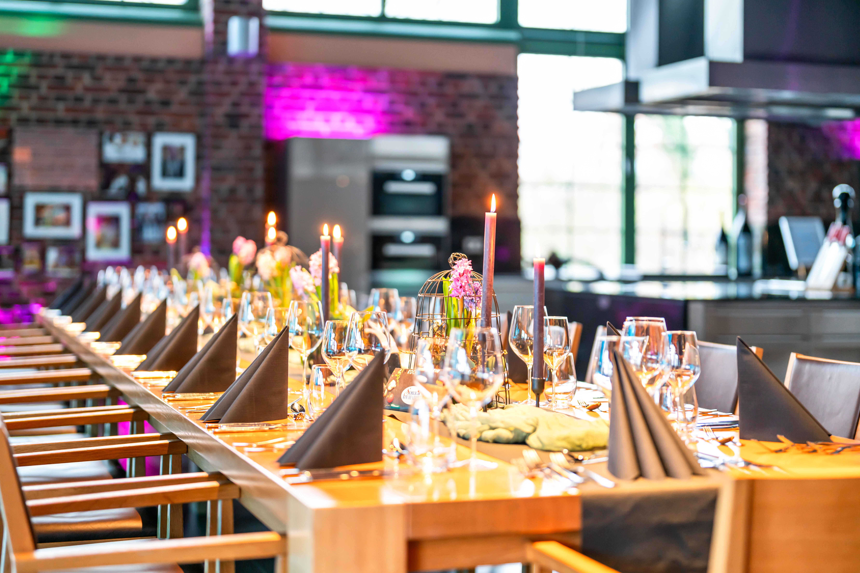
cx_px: 423
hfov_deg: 33.4
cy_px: 288
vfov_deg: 22.6
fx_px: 1433
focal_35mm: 60
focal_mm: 50
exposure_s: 1/60
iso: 320
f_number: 1.2
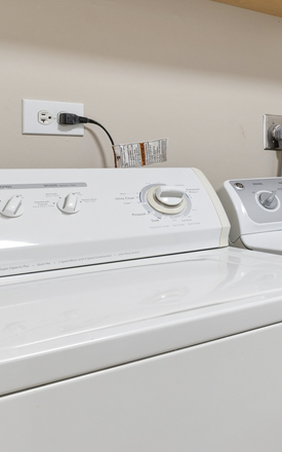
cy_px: 166
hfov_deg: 20.7
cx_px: 496
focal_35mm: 45
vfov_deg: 44.0
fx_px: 553
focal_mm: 12
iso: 160
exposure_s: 1/8
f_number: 10
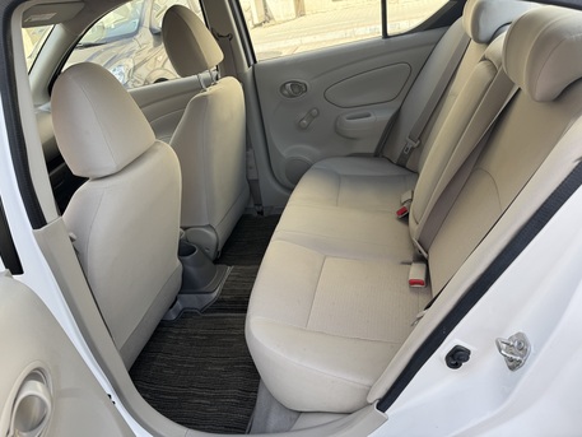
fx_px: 404
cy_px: 218
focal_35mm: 24
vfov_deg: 56.8
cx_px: 291
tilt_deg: -30.4
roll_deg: +10.0
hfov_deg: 71.6
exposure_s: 1/430
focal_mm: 6.76
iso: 80
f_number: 1.78
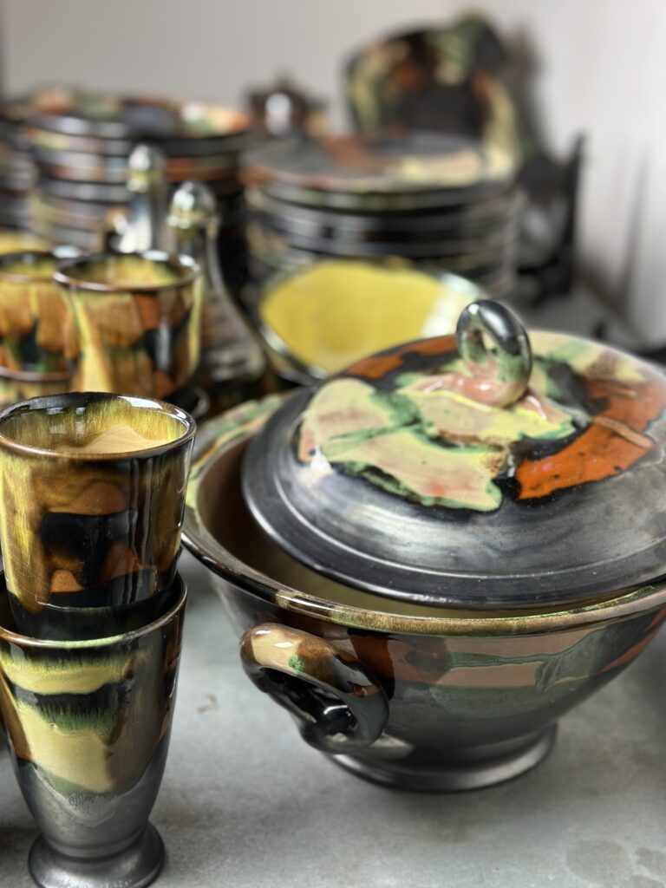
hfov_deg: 30.3
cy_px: 444
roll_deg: -4.4
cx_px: 333
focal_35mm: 48
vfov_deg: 39.7
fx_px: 1231
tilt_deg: -22.4
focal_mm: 6.86
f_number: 1.78
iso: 200
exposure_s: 1/100
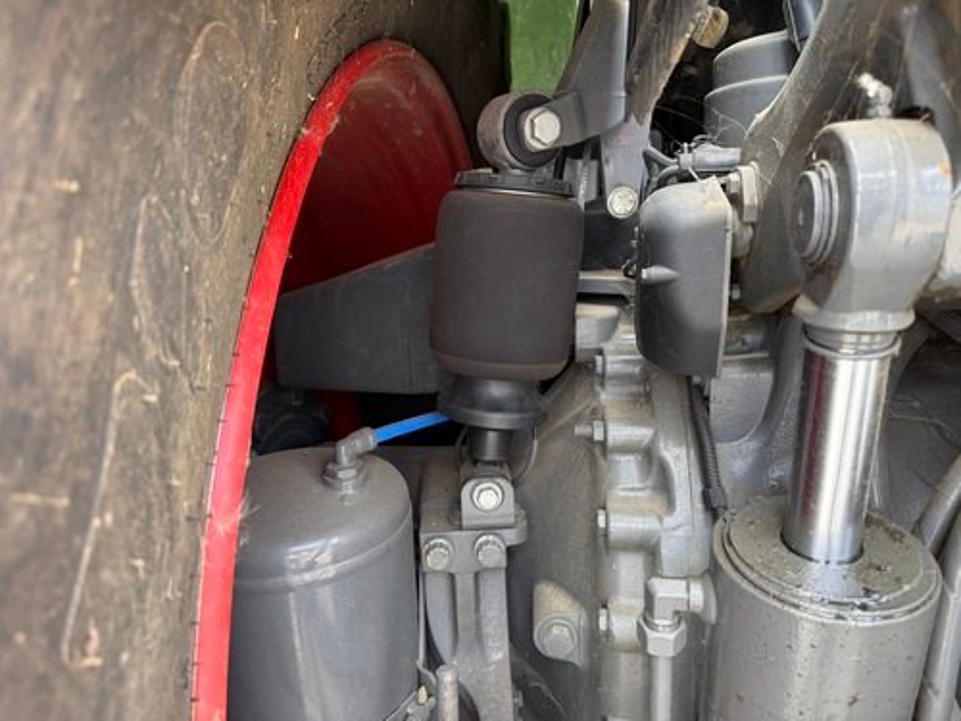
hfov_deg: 71.6
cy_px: 360
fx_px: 666
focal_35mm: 24
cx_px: 480
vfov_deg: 56.8
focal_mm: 6.76
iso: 125
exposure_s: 1/123
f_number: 1.78
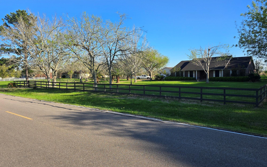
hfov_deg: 72.5
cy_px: 85
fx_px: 182
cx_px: 132
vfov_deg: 49.3
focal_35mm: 25
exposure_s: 1/433
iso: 12
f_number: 1.7
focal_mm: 6.3
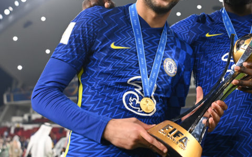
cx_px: 168
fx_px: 433
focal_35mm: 63
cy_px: 45
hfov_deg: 32.2
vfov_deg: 20.5
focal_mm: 29
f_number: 2.8
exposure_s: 1/1250
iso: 1600
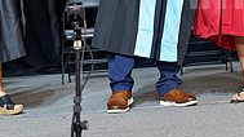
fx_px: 821
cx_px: 192
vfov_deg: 9.2
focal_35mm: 127
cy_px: -81
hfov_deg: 16.8
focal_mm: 51
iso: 500
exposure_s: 1/80
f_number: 5.6
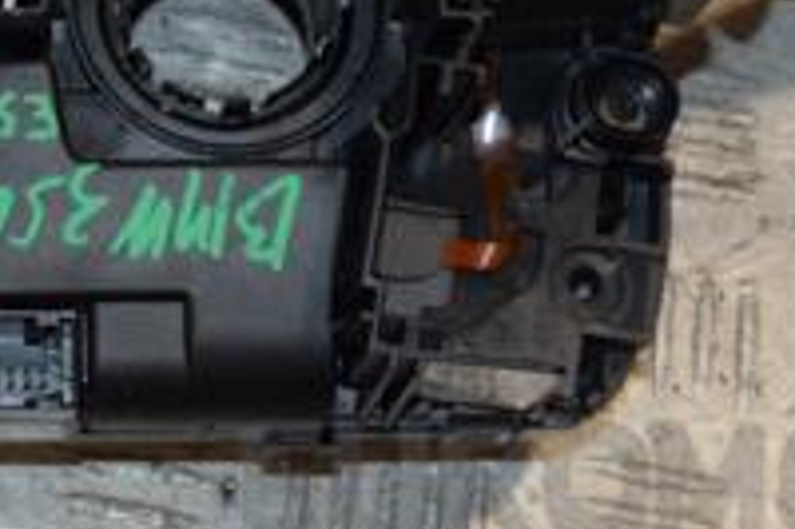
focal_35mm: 135
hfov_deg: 15.1
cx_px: 167
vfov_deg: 10.0
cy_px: -48
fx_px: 2979
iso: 800
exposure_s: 1/200
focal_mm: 30
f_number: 7.1
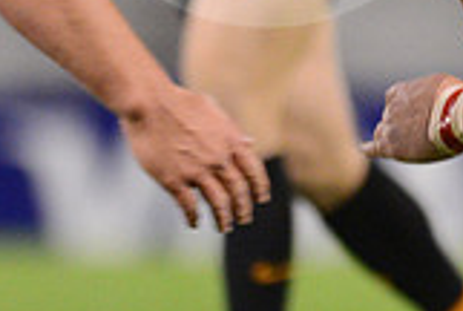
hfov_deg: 1.4
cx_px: 759
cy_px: -177
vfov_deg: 0.9
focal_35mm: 1509
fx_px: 19443
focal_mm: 420
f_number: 4
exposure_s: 1/500
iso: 4500
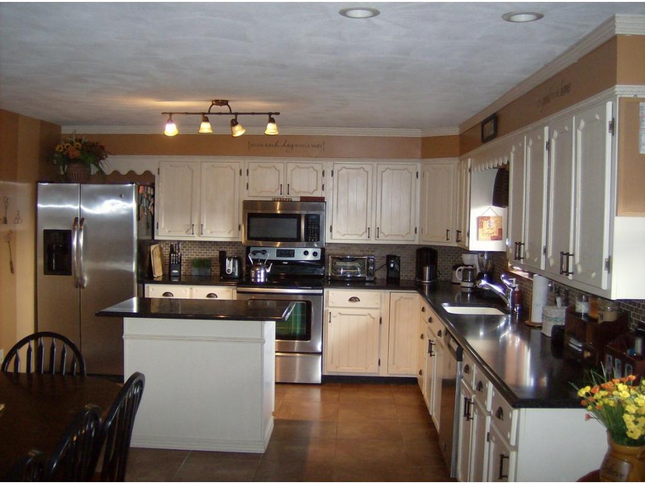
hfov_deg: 51.4
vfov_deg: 39.7
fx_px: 671
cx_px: 322
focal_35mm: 36
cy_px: 242
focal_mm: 6
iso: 200
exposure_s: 1/60
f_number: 2.8
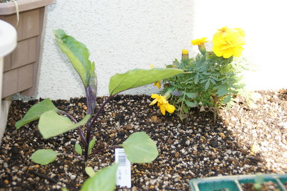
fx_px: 657
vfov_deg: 16.5
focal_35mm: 82
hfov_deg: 24.6
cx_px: 144
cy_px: 96
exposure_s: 1/80
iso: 100
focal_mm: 55
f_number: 5
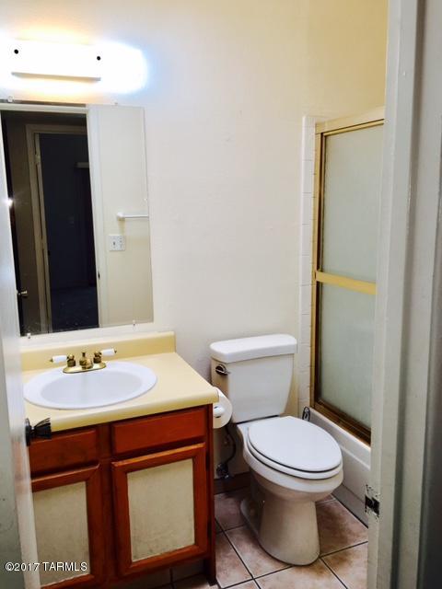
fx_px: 494
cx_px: 221
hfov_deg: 48.2
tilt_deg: -9.9
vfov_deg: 61.7
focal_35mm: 29
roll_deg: +0.5
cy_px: 294
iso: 25
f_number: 2.2
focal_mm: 4.15
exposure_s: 1/73
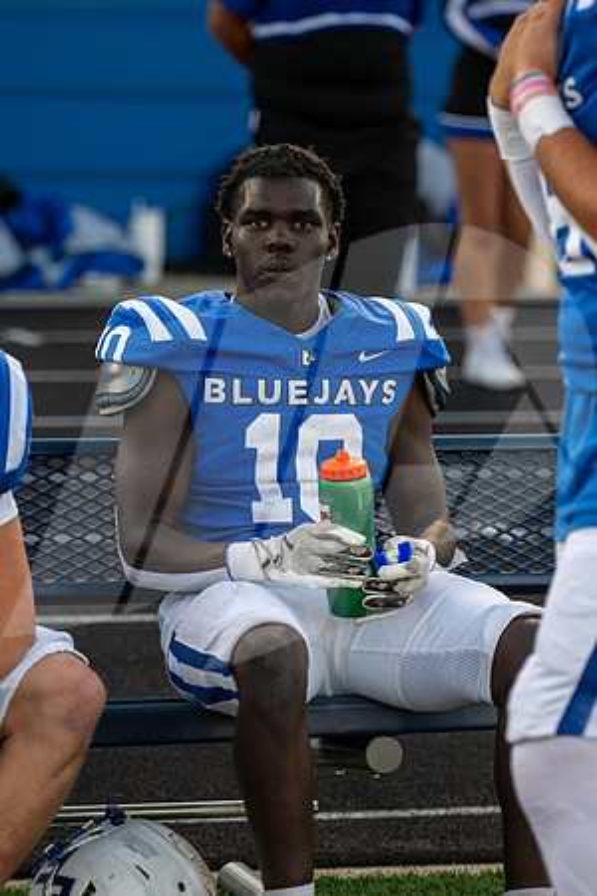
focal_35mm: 221
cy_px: 441
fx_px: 5500
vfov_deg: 9.3
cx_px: 285
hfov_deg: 6.2
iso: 1250
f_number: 2.8
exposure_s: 1/1250
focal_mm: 135
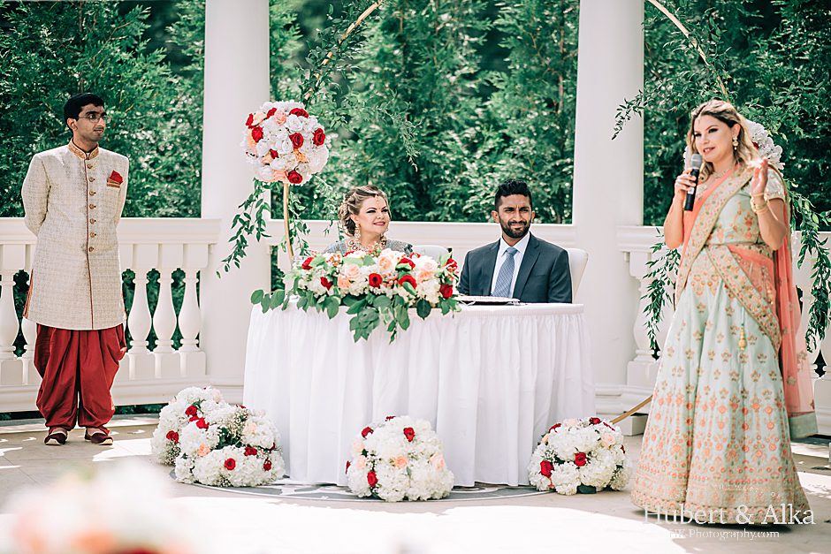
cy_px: 277
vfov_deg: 13.0
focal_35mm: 105
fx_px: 2424
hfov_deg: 19.5
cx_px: 416
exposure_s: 1/8000
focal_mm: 105
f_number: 1.8
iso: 400
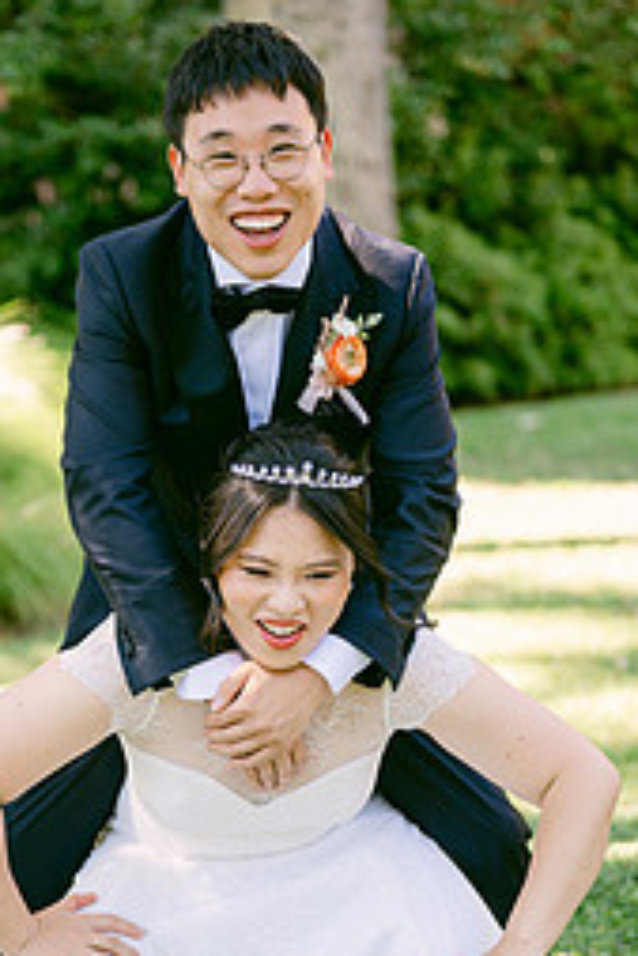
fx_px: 2363
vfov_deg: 22.8
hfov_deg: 15.4
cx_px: 257
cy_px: 593
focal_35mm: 89
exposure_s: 1/400
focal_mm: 50
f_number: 1.8
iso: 80
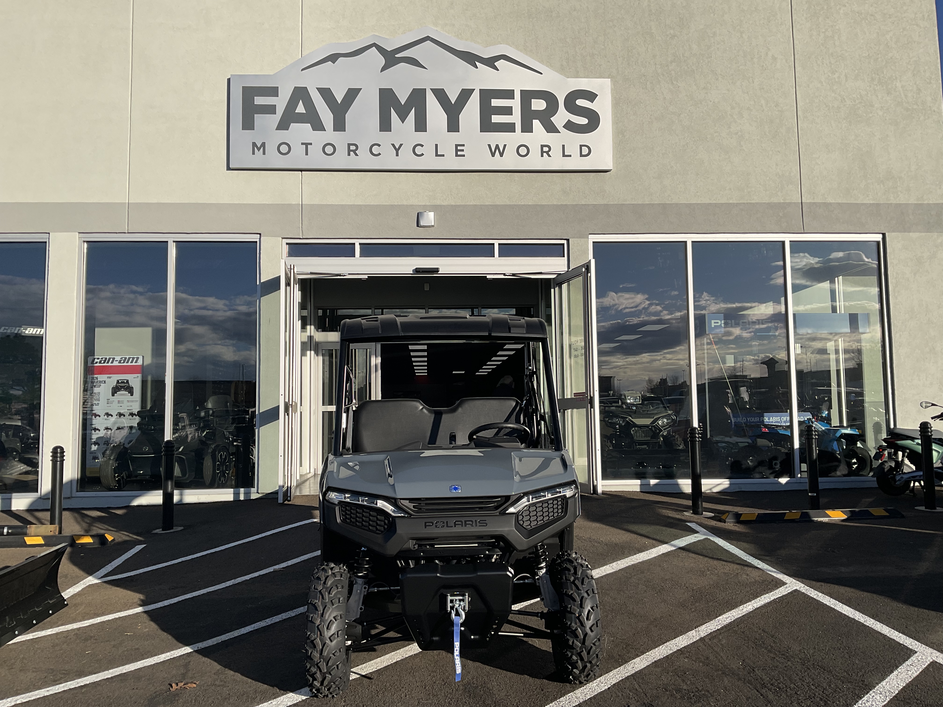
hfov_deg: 61.7
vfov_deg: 48.2
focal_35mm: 29
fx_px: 790
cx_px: 472
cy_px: 354
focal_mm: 3
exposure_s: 1/2427
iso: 16
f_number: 1.8
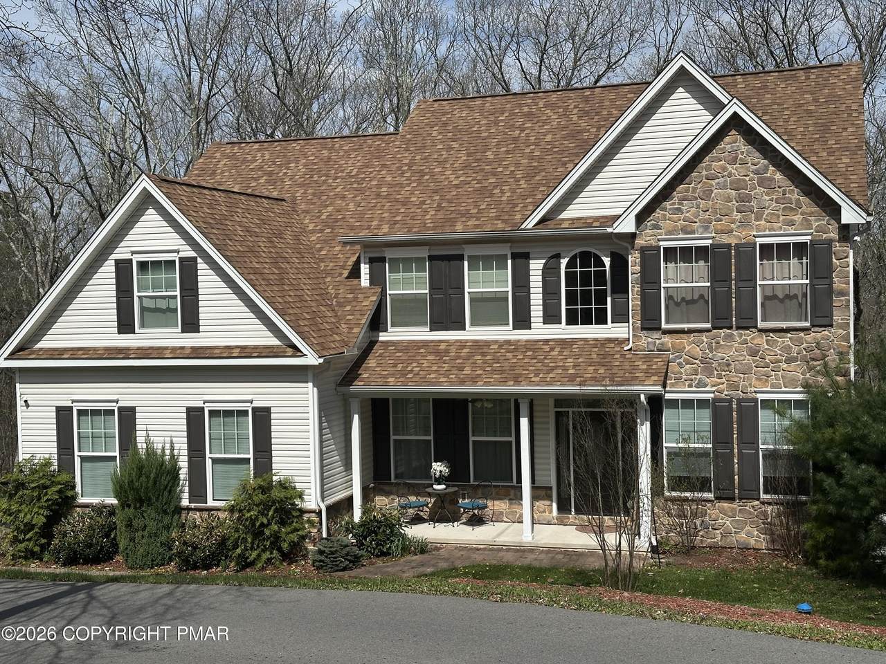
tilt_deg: -2.0
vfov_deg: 30.3
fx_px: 1229
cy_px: 332
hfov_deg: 39.7
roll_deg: +1.9
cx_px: 443
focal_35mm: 48
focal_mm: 6.86
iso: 64
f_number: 1.78
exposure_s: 1/6623
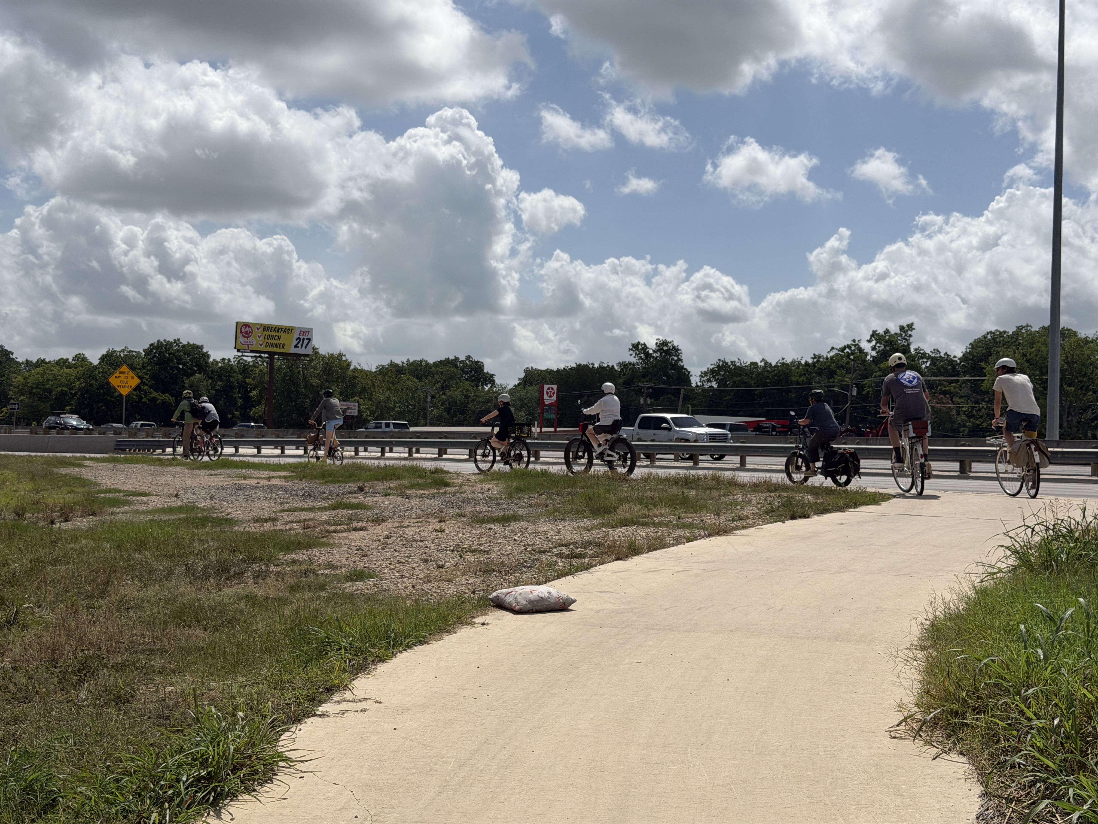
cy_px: 412
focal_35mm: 48
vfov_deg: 30.3
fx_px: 1523
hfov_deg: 39.7
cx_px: 549
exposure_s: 1/16129
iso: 64
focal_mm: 6.76
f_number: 1.78
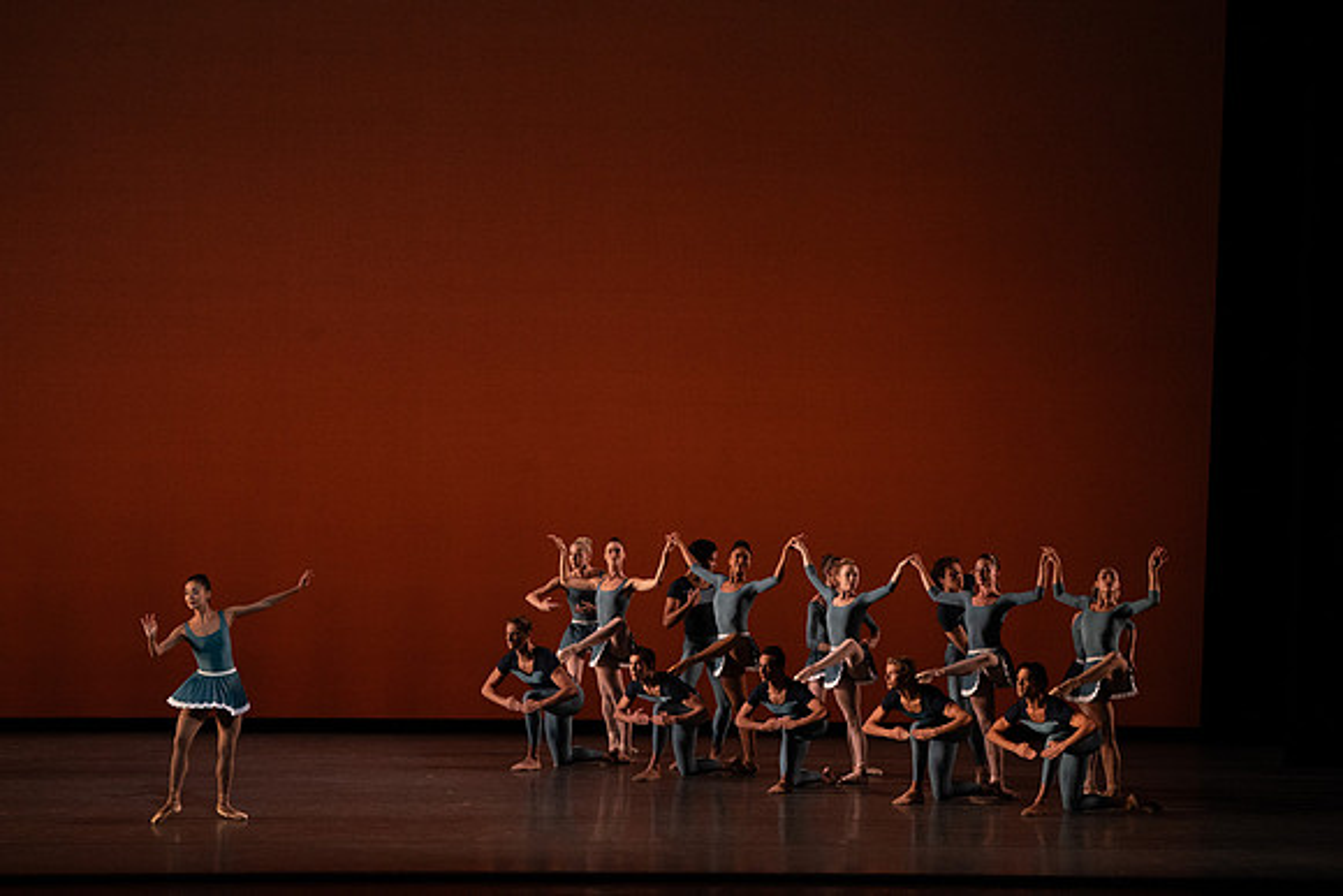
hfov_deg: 13.7
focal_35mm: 150
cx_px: 672
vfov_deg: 9.2
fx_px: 5597
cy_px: 448
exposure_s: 1/400
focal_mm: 150
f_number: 9
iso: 5000
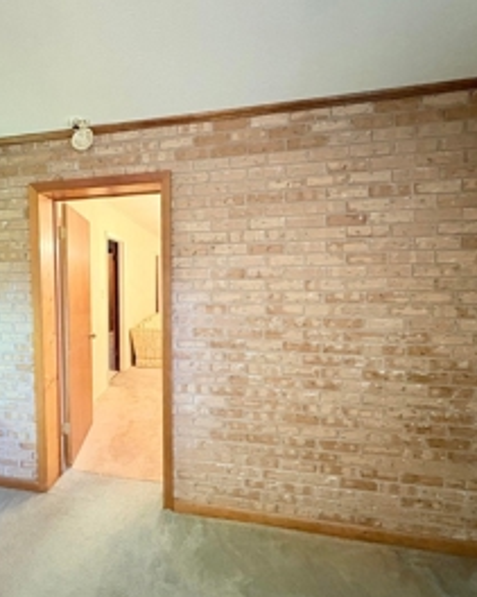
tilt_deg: -4.7
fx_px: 335
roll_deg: +1.4
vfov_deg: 83.3
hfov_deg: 68.1
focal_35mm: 19
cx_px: 146
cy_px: 300
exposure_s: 1/60
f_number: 2.2
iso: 800
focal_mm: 2.22
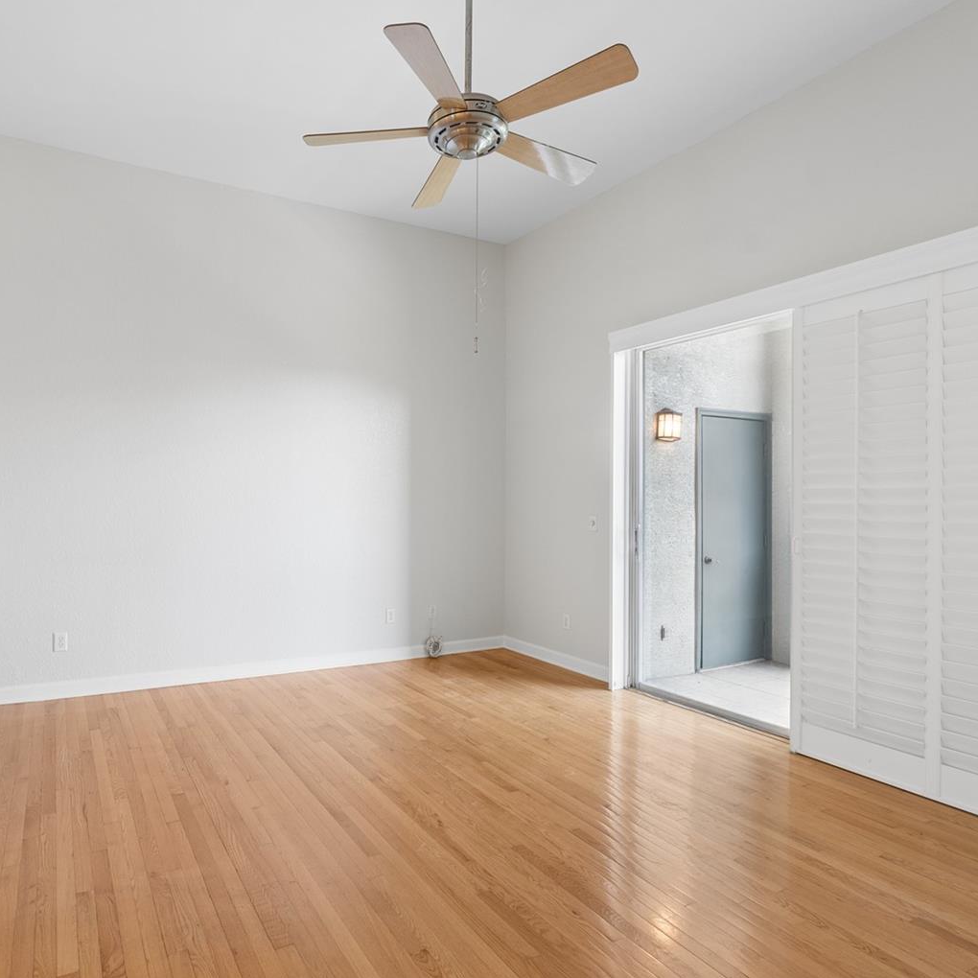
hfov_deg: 73.8
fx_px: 639
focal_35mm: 20
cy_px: 495
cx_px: 381
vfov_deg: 74.8
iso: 160
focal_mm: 10
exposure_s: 1/5
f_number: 8
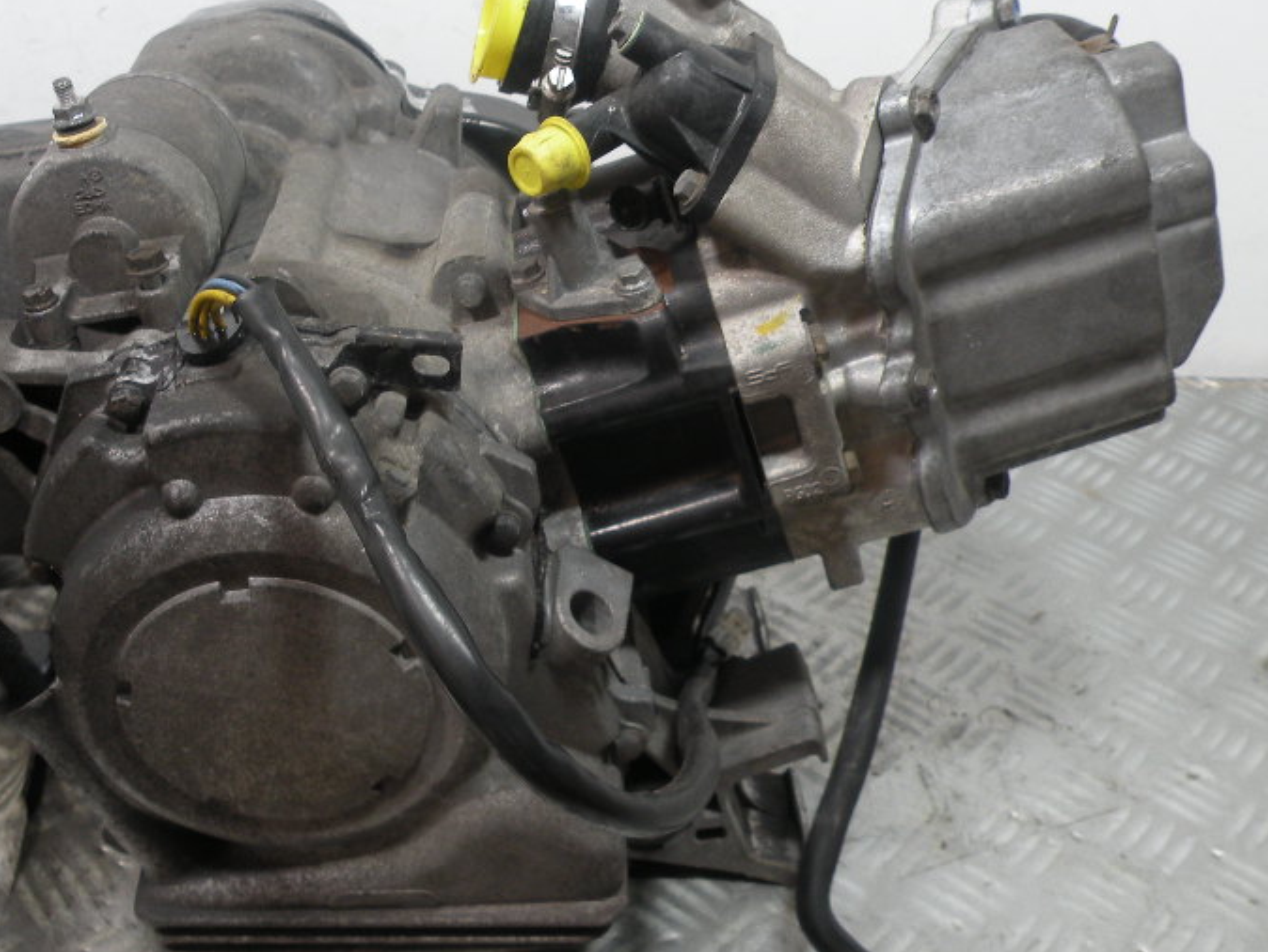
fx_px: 1502
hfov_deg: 45.8
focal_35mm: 41
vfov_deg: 35.2
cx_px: 651
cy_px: 474
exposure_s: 1/60.1
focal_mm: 4.7
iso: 65
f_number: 2.8
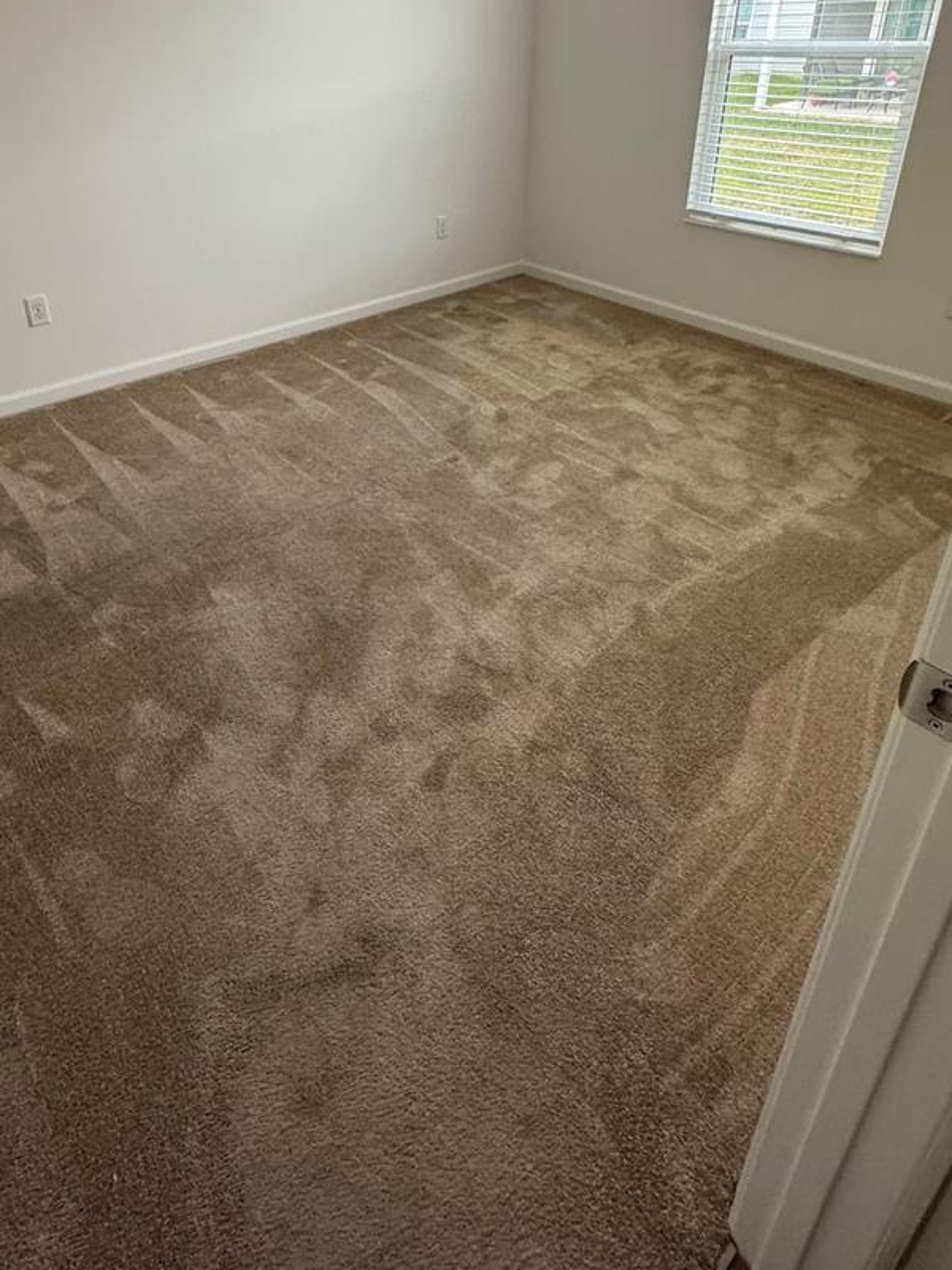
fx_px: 770
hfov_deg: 63.1
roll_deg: +1.9
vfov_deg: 74.7
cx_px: 397
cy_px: 356
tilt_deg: -23.6
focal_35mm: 21
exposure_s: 1/99
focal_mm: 2.22
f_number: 2.2
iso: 250
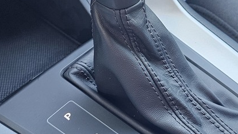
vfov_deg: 19.1
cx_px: 132
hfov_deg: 33.8
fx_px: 391
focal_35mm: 62
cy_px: 14
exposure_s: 1/120
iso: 640
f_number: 1.7
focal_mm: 6.3
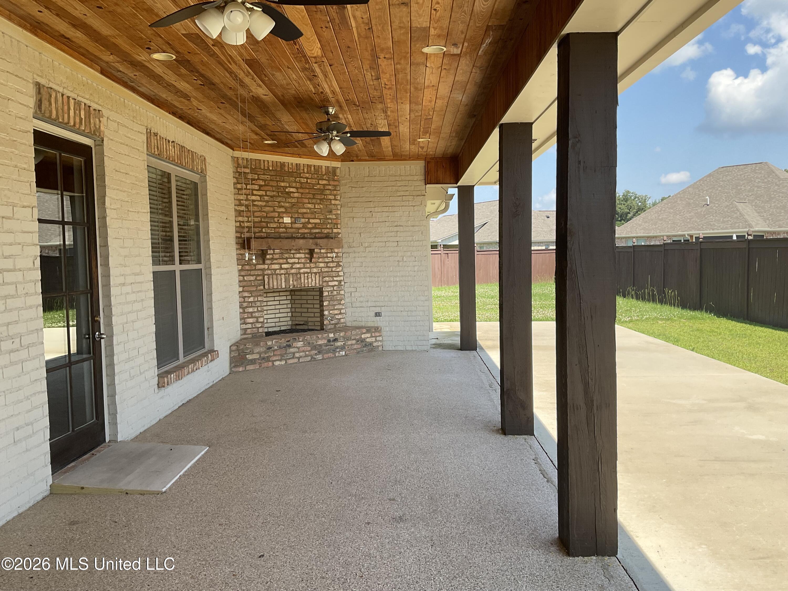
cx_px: 394
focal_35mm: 29
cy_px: 296
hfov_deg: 61.7
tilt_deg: -3.5
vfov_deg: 48.2
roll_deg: +1.1
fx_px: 660
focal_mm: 3
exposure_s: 1/749
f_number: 1.8
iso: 16
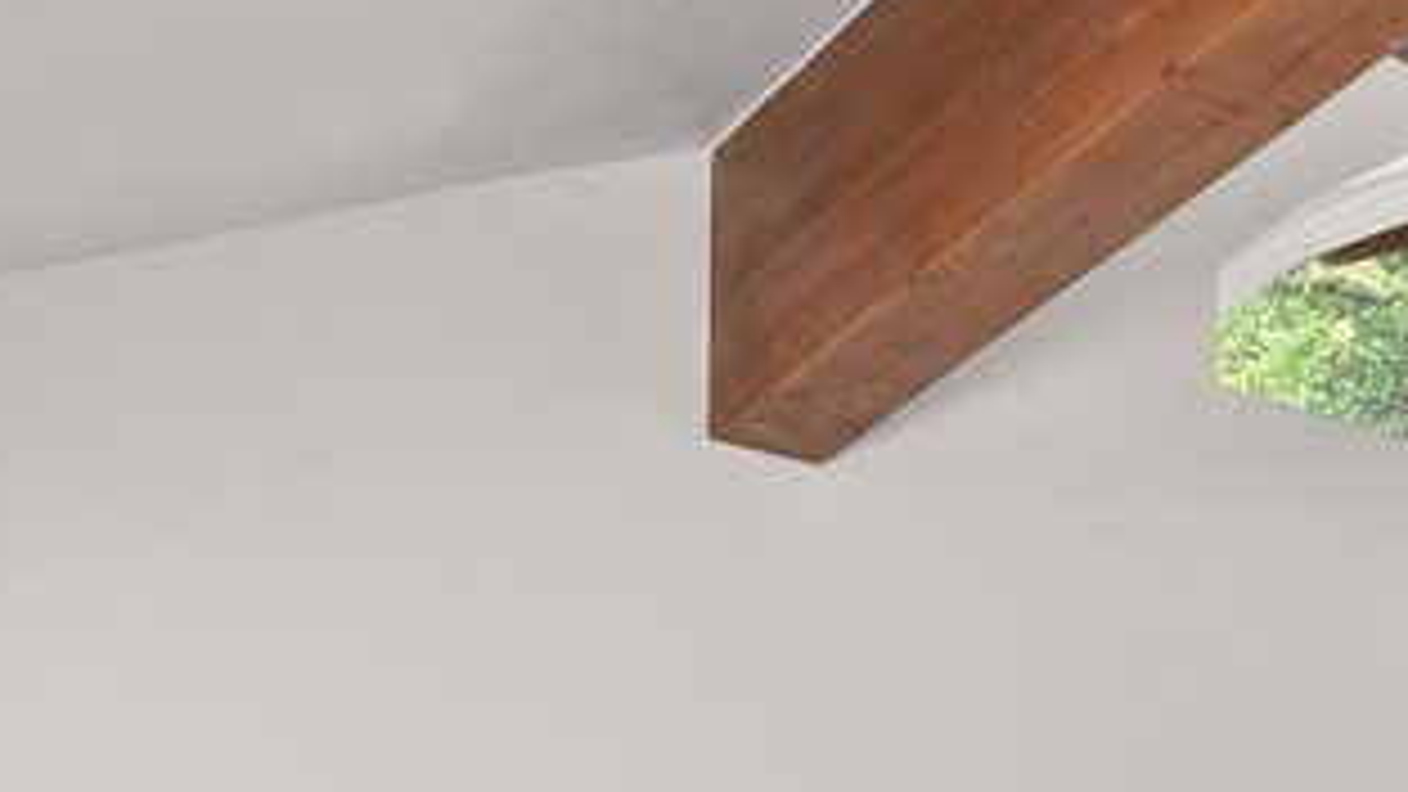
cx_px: 1952
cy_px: 1750
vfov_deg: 11.1
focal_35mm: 96
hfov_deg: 19.9
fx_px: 3584
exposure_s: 1/10
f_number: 7.1
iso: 500
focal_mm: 14
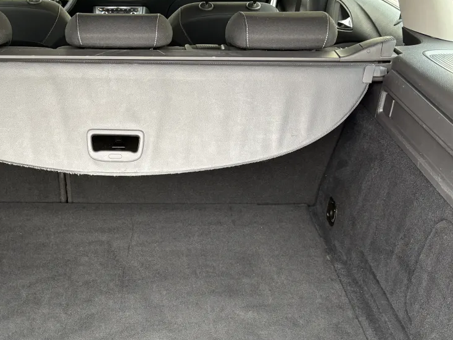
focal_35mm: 51
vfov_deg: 27.8
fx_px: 668
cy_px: 286
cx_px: 119
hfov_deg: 36.7
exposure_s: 1/97
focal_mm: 5.96
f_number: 1.6
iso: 125
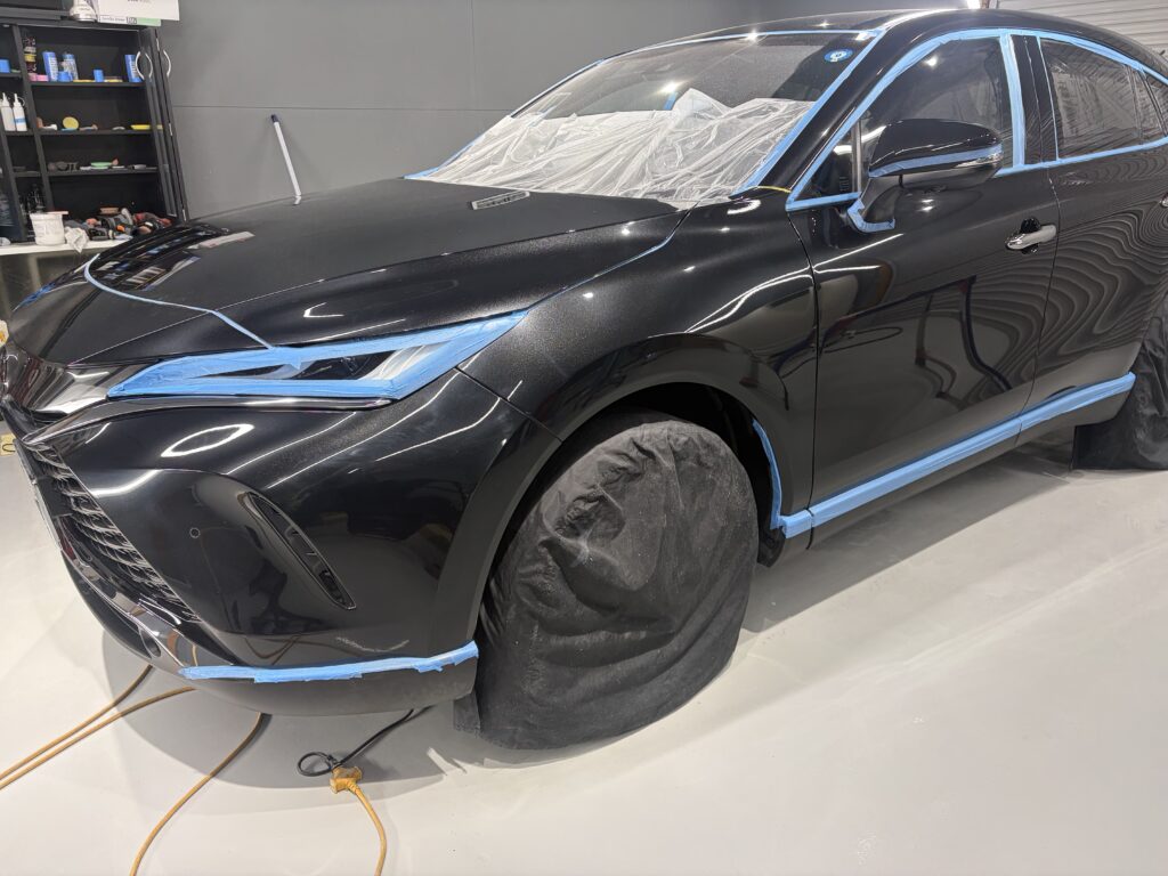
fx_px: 877
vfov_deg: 53.1
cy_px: 438
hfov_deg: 67.3
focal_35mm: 26
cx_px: 584
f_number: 1.6
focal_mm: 5.96
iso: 80
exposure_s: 1/60
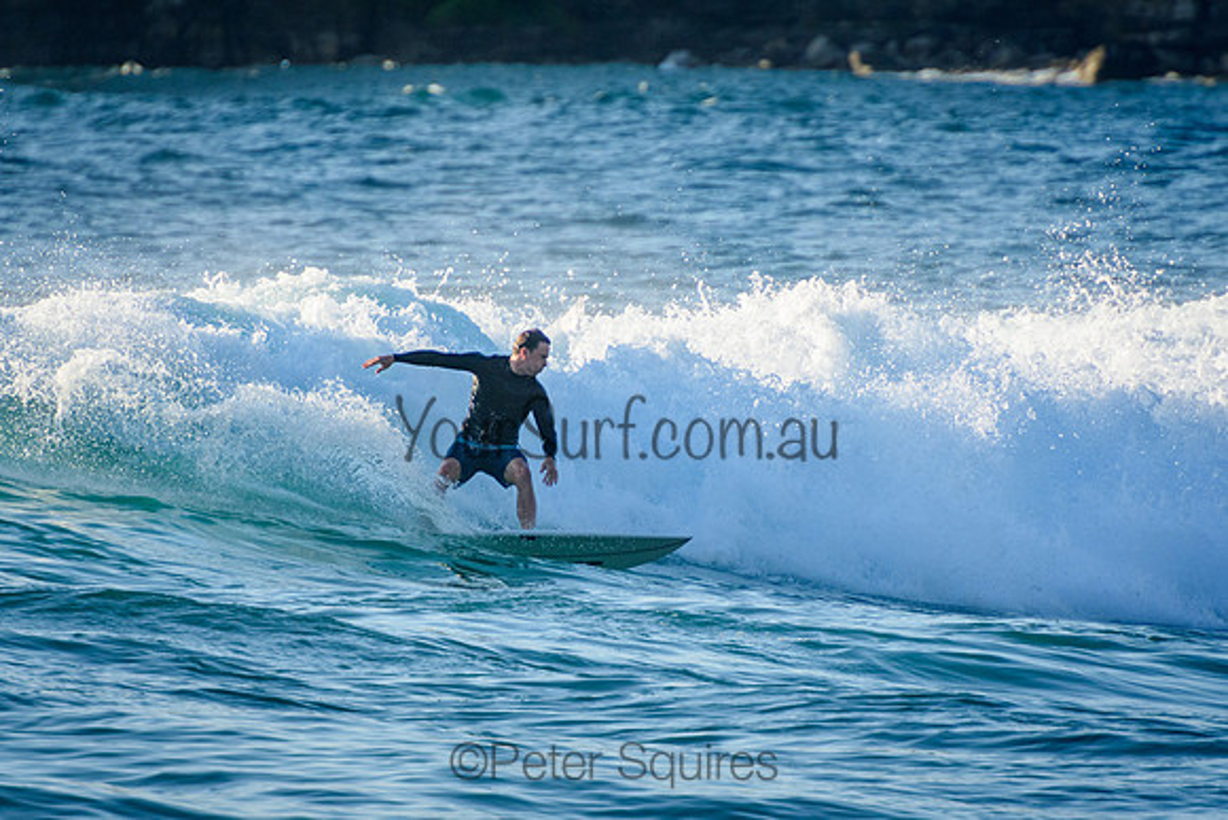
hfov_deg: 3.4
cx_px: 614
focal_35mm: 611
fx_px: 20829
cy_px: 410
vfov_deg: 2.3
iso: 560
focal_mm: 400
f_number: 5.6
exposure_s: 1/2000
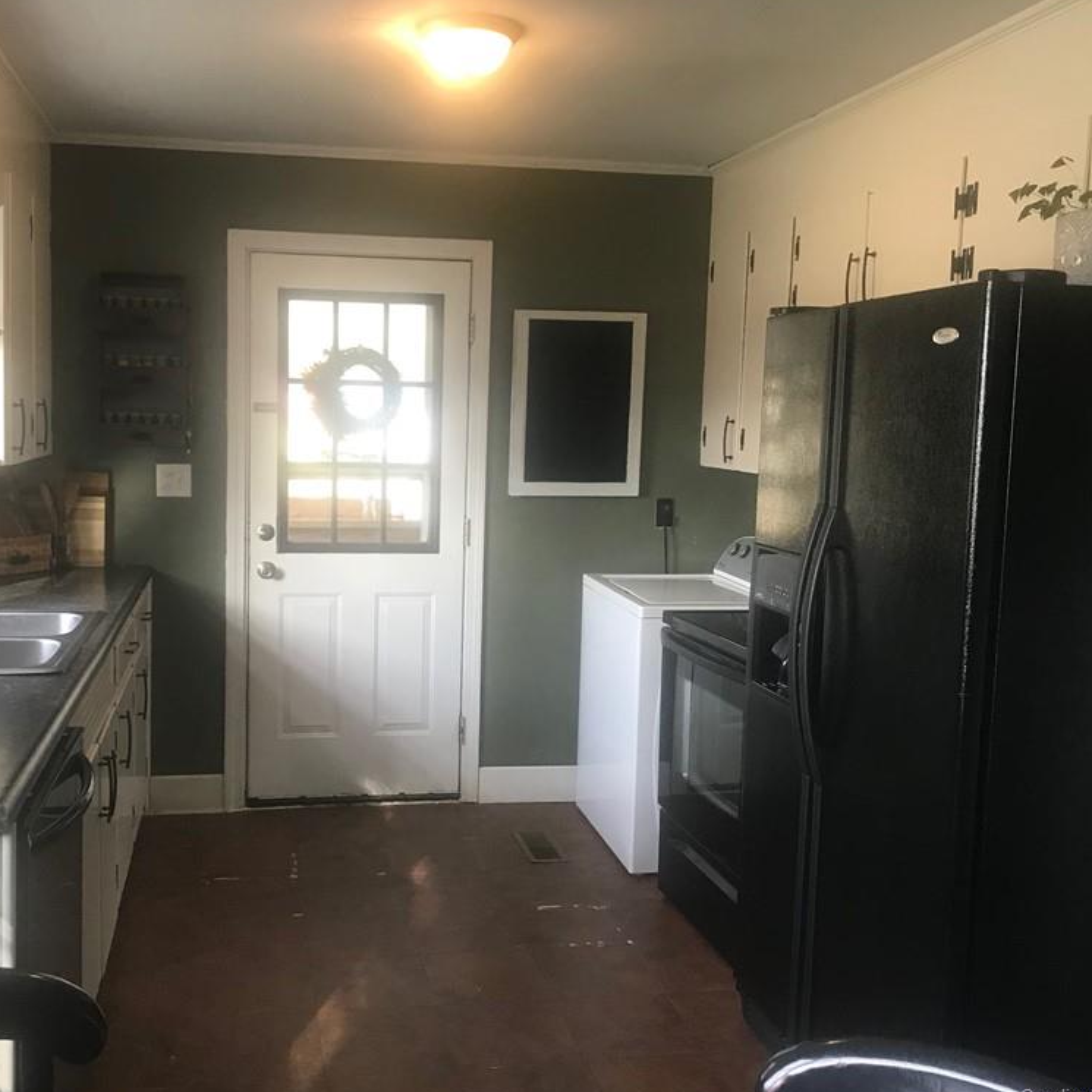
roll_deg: -1.8
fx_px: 1213
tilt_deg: -6.6
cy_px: 548
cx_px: 438
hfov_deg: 48.2
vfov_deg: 48.5
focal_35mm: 34
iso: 40
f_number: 1.8
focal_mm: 3.99
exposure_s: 1/30
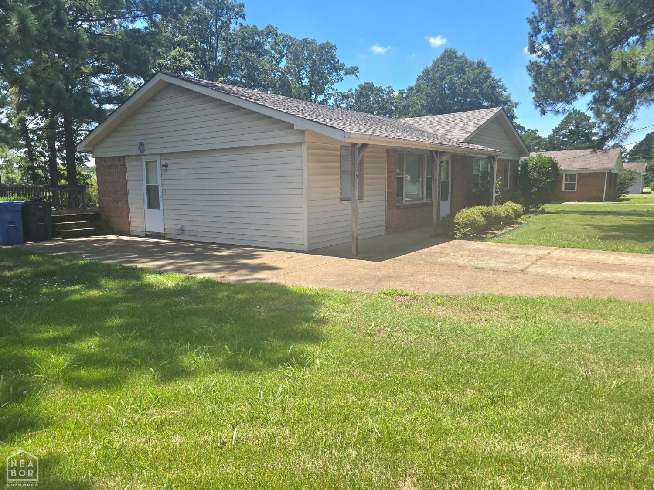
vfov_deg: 58.9
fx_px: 434
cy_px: 245
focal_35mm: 23
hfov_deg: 73.9
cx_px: 327
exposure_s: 1/625
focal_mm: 6.3
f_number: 1.7
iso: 12
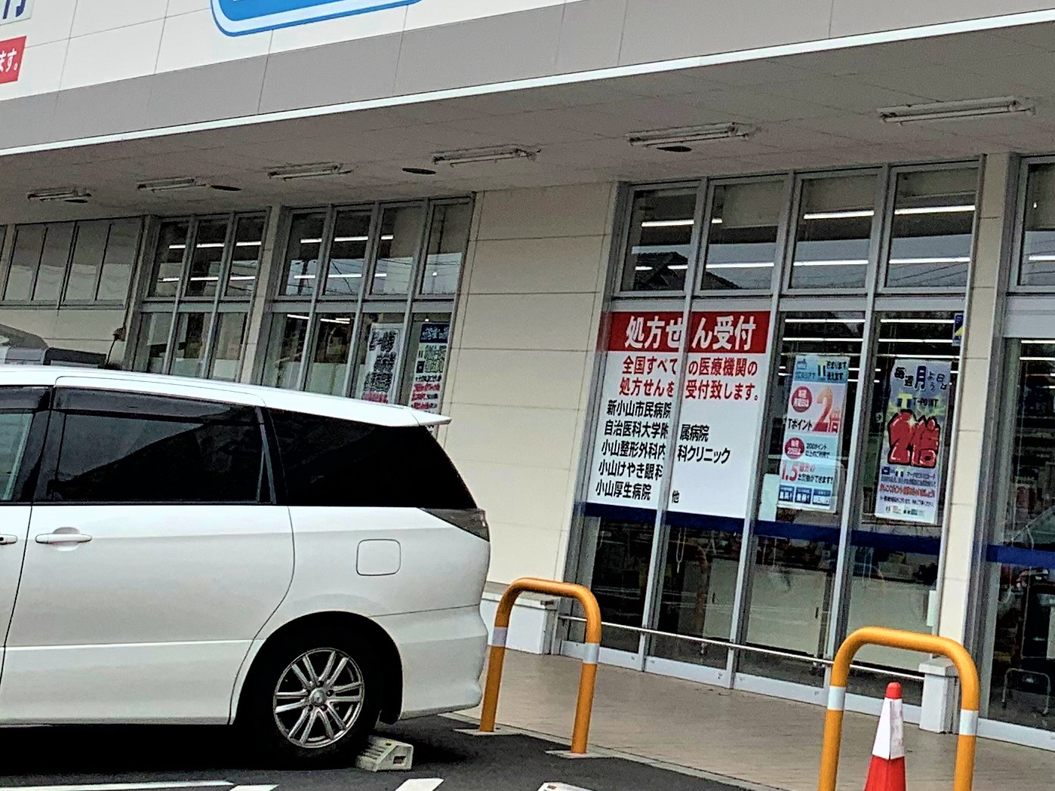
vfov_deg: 18.7
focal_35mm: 75
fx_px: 2285
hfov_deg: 24.6
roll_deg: -6.6
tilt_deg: +13.7
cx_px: 1093
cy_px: -129
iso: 25
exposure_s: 1/3401
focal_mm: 4.25
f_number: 1.8
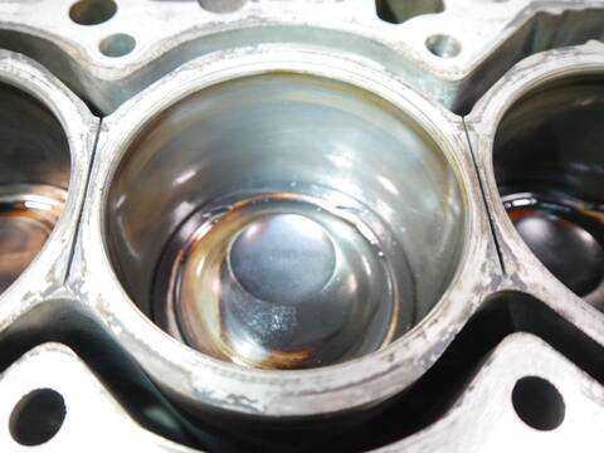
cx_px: 302
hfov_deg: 60.0
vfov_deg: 46.8
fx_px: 523
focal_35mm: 30
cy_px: 226
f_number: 3.5
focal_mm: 15
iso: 3200
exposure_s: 1/100
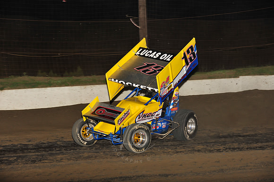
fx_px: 852
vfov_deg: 12.2
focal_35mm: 112
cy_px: 91
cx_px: 137
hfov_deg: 18.3
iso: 1000
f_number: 6.3
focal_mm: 112
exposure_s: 1/320
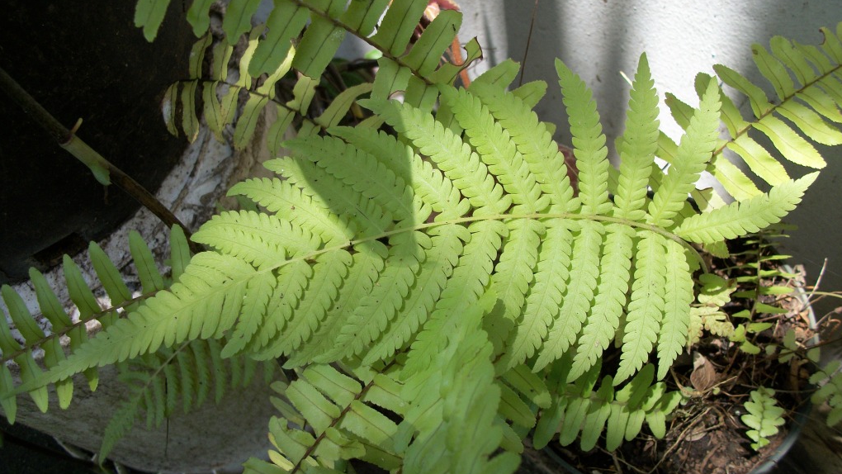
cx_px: 422
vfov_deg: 33.7
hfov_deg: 56.6
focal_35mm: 35
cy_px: 233
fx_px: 782
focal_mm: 5.7
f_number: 2.9
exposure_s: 1/320
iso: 80
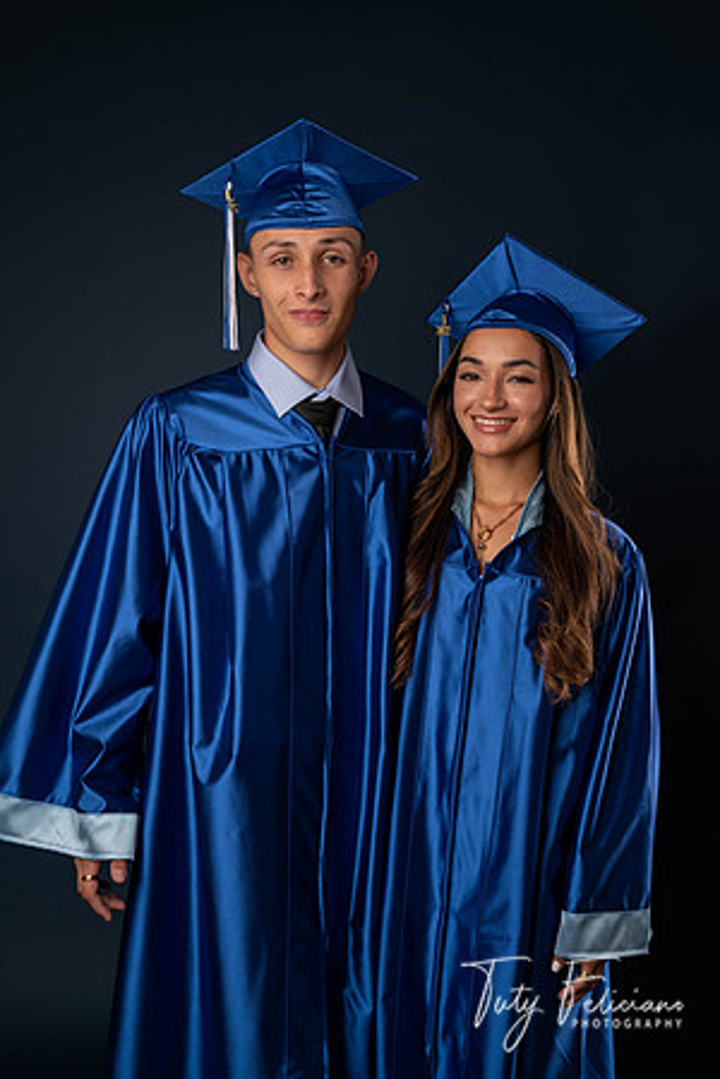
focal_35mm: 48
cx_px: 360
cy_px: 540
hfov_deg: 28.1
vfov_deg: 41.1
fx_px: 1440
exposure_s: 1/125
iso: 200
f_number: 5.6
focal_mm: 48
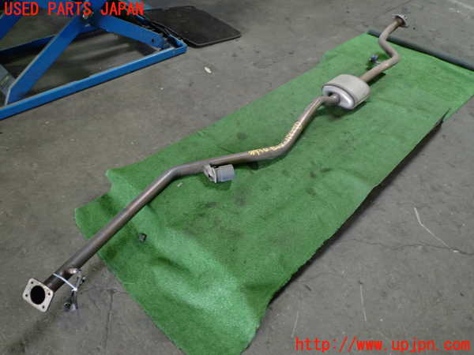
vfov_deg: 46.8
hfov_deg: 60.0
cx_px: 237
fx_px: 411
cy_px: 178
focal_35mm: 30
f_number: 2.3
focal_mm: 5.4
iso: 250
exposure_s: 1/30
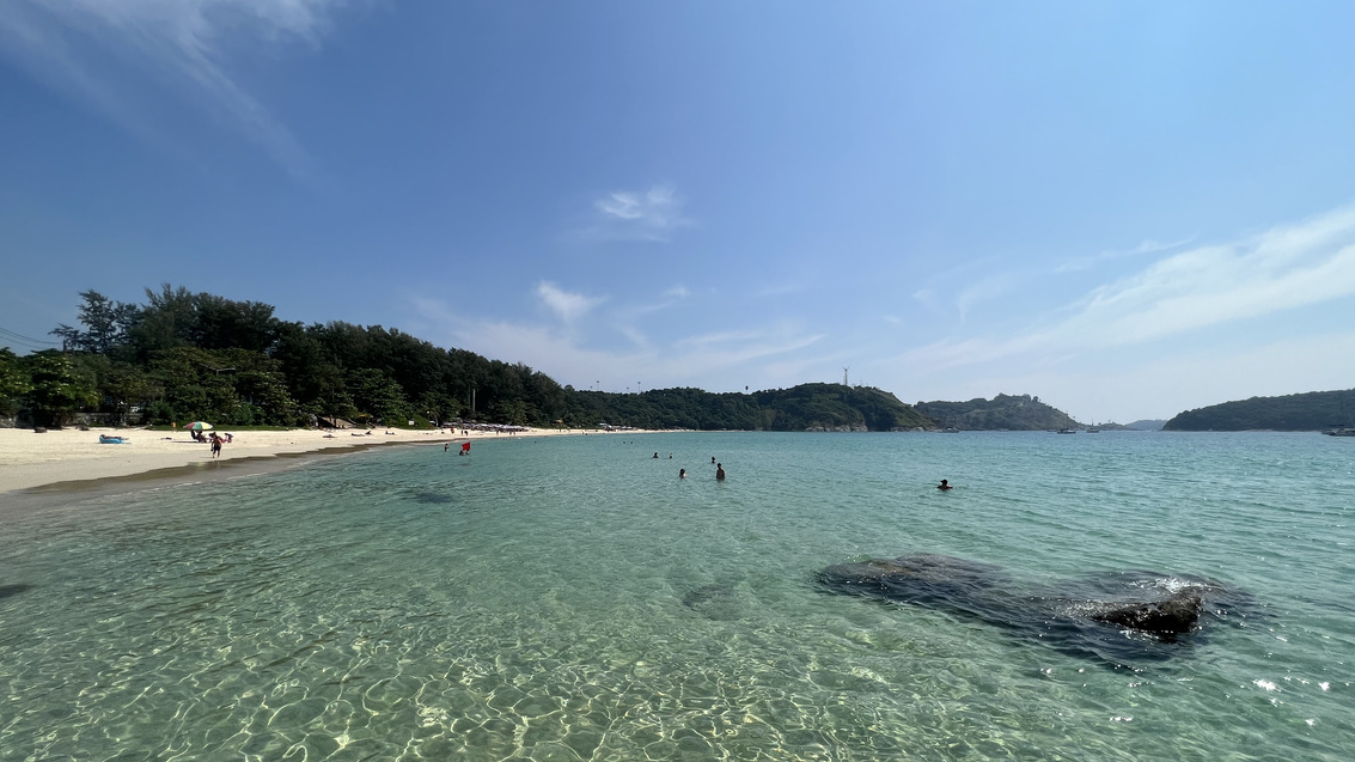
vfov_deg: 70.2
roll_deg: +0.0
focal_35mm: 15
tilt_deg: +0.3
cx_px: 694
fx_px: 539
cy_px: 428
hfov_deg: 103.0
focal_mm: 1.57
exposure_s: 1/3922
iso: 32
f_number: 1.8
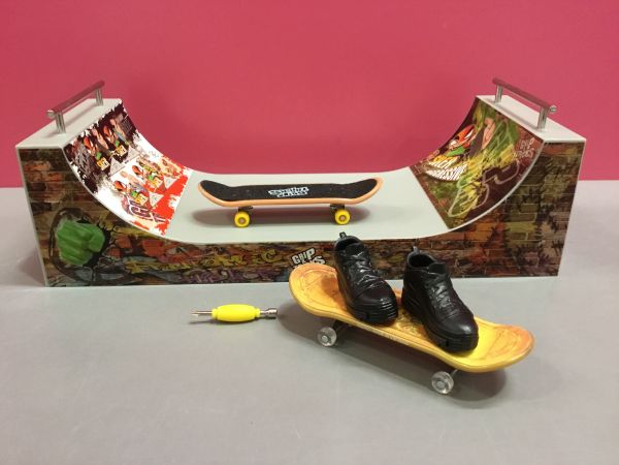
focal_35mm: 31
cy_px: 232
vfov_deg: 45.4
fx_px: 554
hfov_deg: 58.4
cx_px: 310
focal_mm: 3.3
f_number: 2.4
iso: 250
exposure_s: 1/33
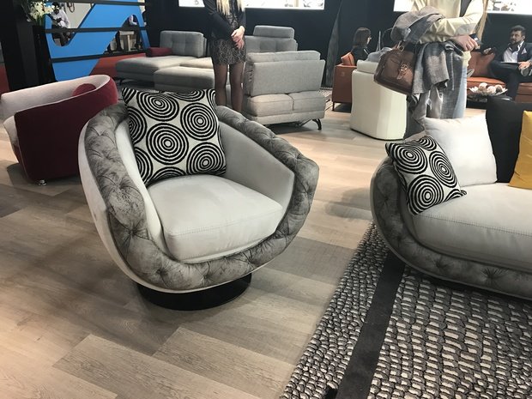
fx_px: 430
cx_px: 266
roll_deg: -2.6
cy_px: 200
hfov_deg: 63.4
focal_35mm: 28
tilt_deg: -23.3
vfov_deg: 49.7
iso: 50
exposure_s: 1/17
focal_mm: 3.99
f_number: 1.8
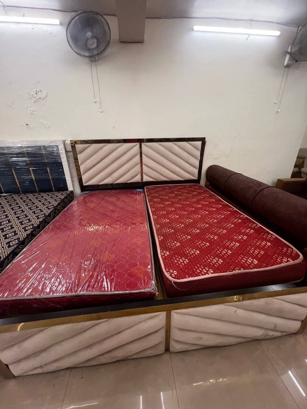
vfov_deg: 106.2
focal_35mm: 13
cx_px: 154
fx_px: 154
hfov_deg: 89.9
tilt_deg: -23.3
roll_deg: -0.1
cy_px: 204
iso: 160
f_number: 1.8
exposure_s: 1/100
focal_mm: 1.57
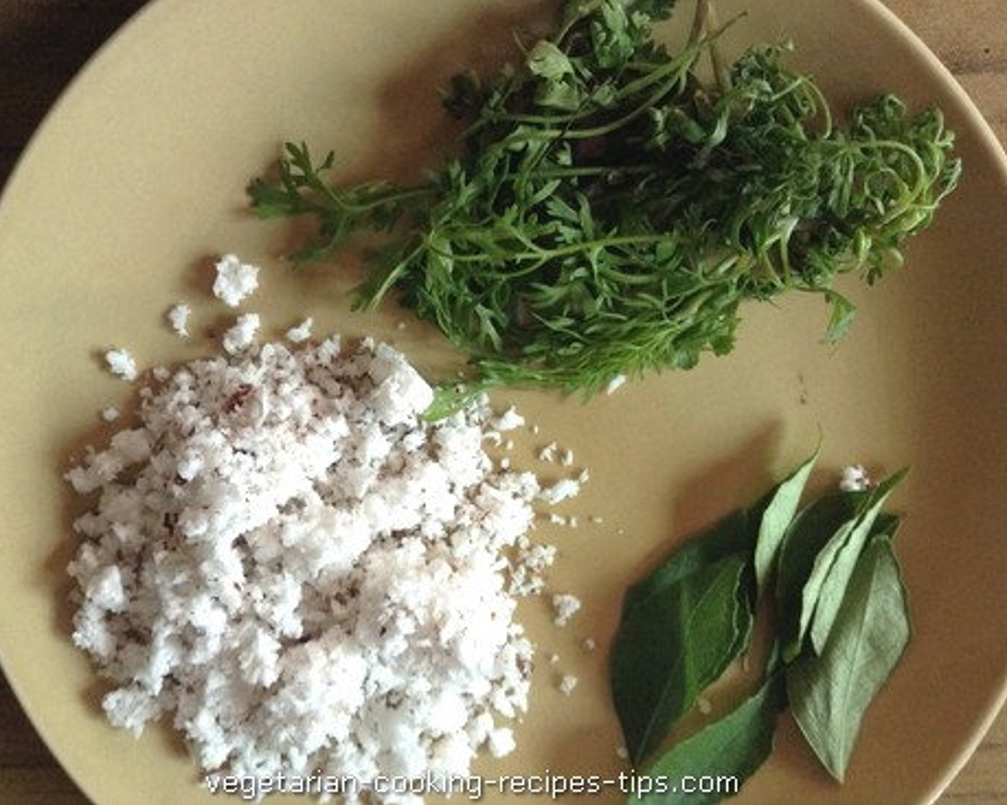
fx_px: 1043
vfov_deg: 42.2
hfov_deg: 51.5
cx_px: 476
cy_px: 400
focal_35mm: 35
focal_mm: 3.3
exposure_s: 1/24
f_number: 2.4
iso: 160
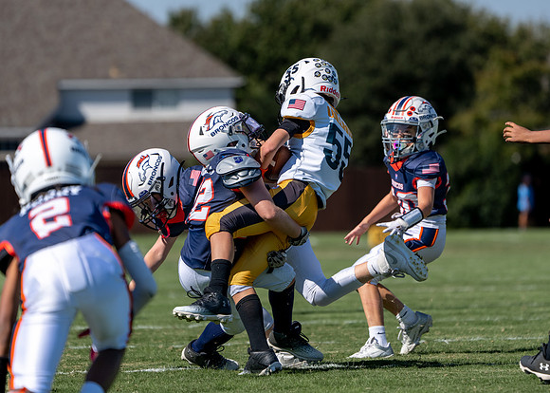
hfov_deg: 5.7
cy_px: 179
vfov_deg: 4.1
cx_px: 321
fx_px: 5517
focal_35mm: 353
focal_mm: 309
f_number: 5.6
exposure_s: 1/1600
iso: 125
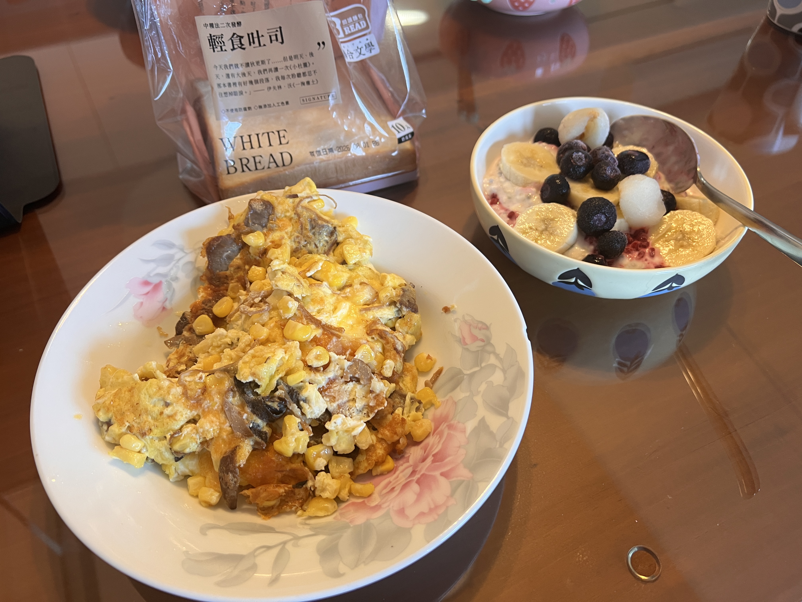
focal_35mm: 26
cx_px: 401
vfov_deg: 53.1
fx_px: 602
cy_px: 301
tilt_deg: -49.5
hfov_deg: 67.3
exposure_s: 1/60
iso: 100
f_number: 1.5
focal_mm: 5.7
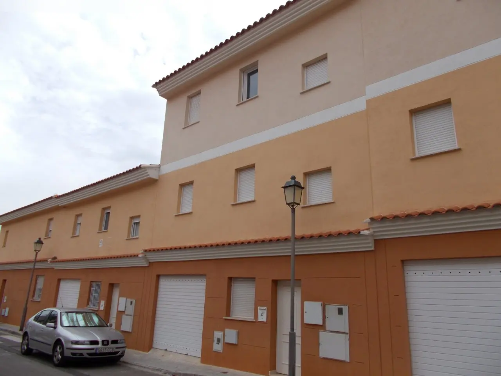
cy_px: 188
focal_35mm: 26
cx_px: 250
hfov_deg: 67.3
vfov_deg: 53.1
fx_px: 376
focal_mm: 4.6
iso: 80
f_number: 8
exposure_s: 1/125
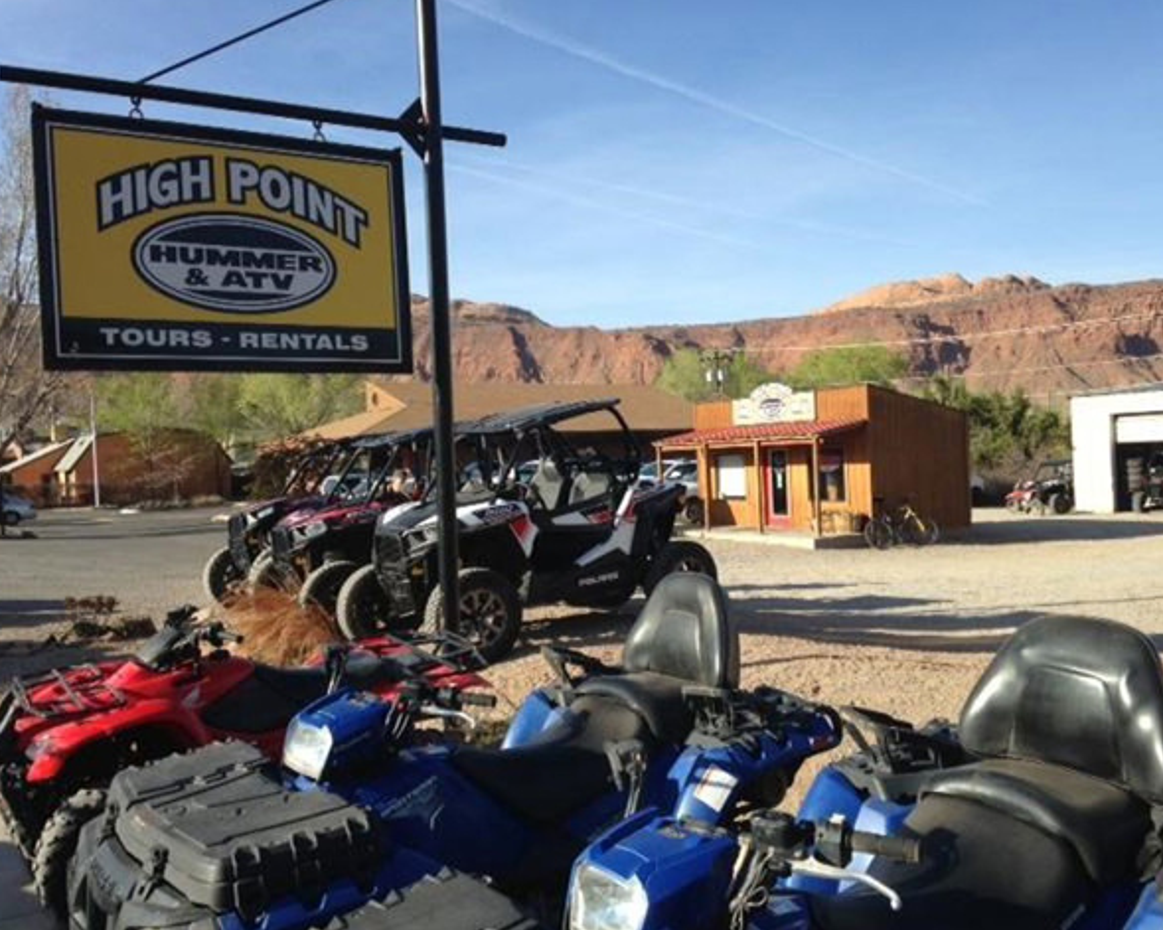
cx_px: 602
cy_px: 460
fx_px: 1205
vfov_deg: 42.2
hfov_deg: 51.5
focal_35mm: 35
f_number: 2.4
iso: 50
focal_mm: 4.12
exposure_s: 1/1022
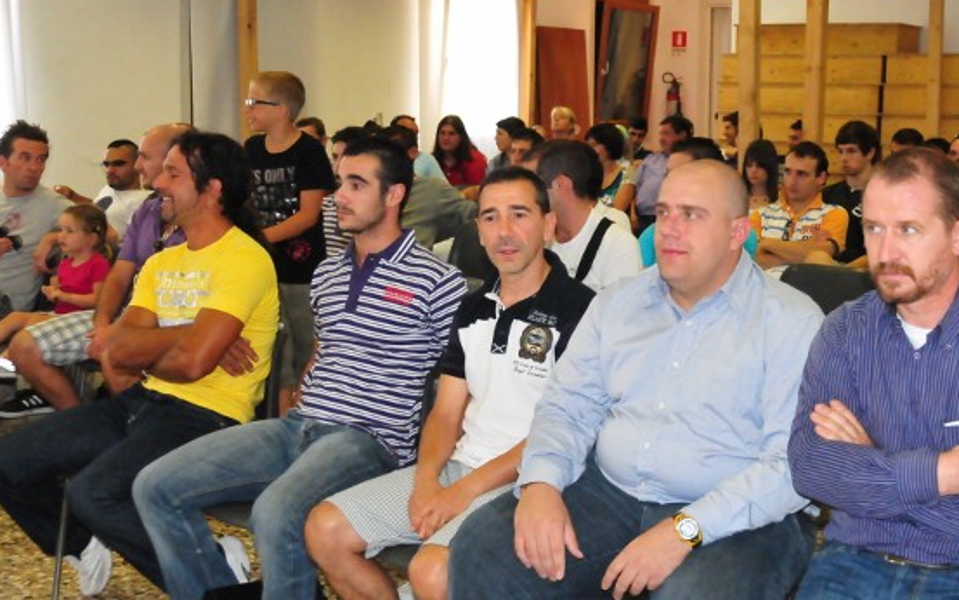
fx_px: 1386
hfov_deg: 38.1
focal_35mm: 53
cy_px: 282
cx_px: 564
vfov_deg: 24.4
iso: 3200
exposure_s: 1/250
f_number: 4
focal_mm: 24
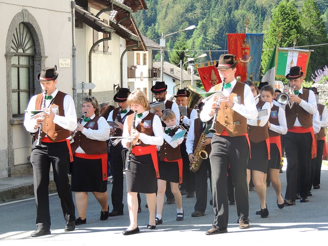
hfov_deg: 18.7
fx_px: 995
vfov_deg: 14.1
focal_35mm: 105
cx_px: 164
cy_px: 123
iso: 100
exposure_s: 1/125
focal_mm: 18.7
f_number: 4.2
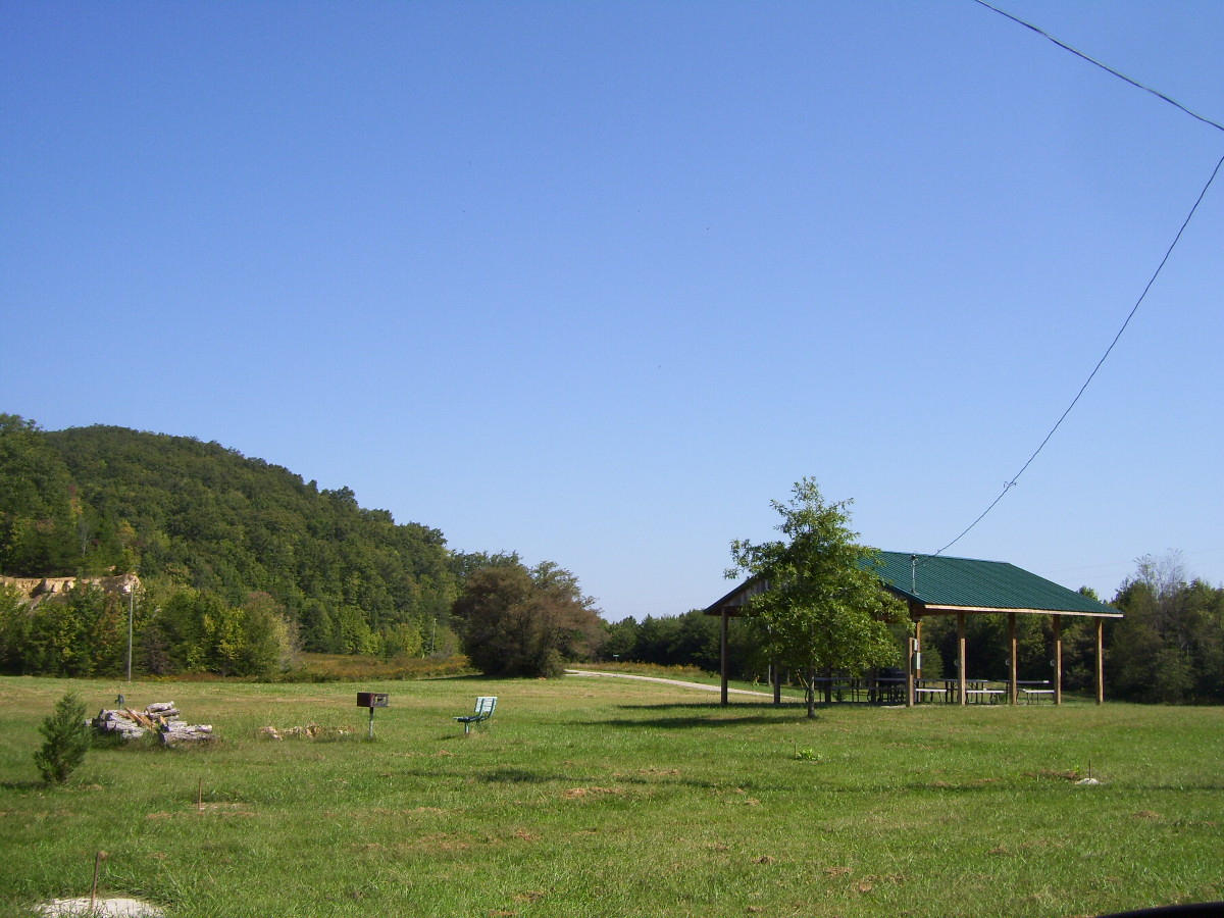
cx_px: 612
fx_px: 1273
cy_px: 459
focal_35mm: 36
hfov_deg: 51.4
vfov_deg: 39.7
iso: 80
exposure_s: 1/640
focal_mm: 6
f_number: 4.8
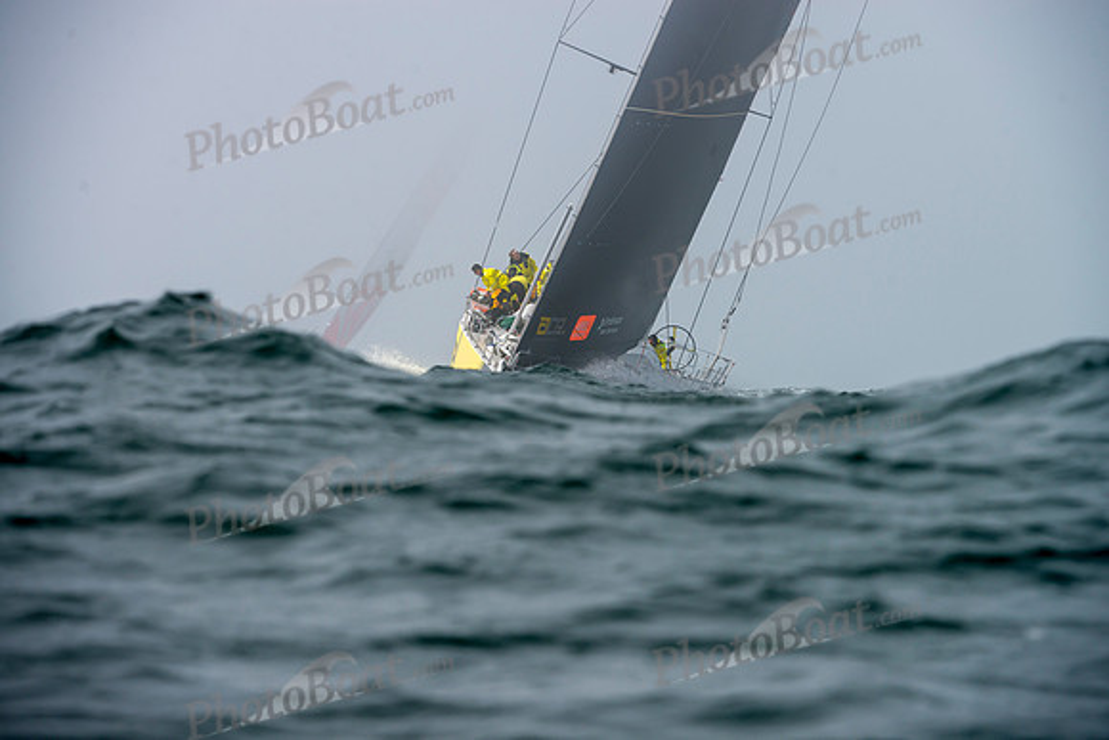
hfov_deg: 7.9
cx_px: 554
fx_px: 8011
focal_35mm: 260
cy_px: 370
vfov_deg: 5.3
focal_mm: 260
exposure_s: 1/1250
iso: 280
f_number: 8
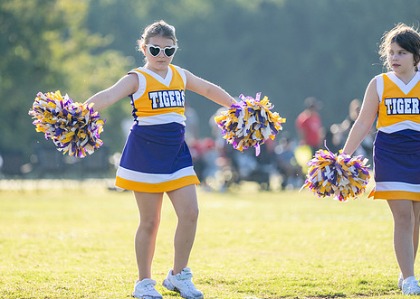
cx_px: 169
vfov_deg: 5.6
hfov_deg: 7.8
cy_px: 118
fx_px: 3076
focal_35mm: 258
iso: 400
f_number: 2.8
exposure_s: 1/2000
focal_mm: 182
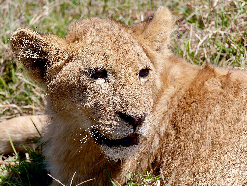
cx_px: 124
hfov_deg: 5.0
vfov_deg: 3.7
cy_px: 93
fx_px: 2855
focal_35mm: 400
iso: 200
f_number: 6.3
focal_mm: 200
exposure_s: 1/800
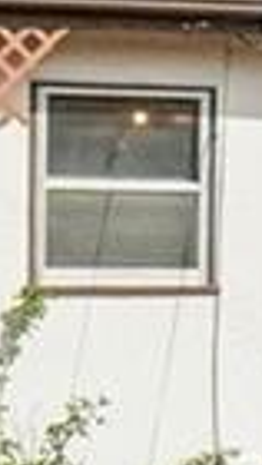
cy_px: 259
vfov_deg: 10.0
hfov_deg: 5.5
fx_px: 2661
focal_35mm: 216
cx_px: 574
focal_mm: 12
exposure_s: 1/1600
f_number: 8
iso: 400
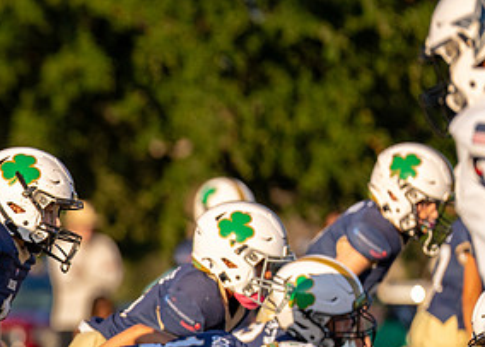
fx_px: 7991
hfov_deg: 3.5
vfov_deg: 2.5
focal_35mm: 580
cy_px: 317
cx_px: -173
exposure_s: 1/5000
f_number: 2.8
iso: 320
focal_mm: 200
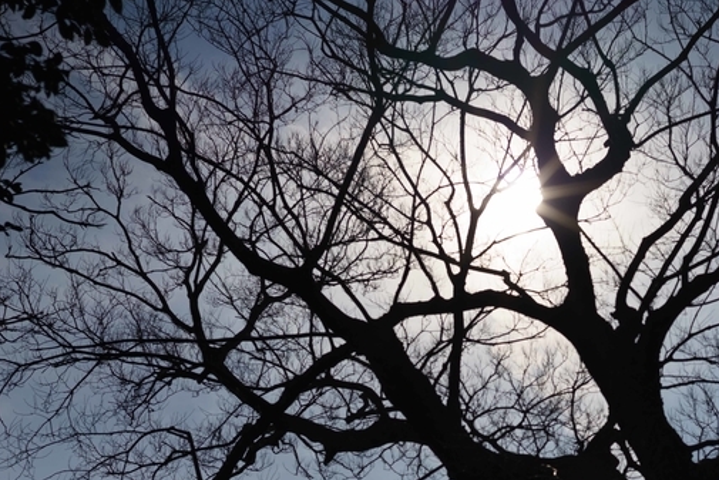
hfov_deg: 28.0
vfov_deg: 19.1
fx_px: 1418
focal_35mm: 71
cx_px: 550
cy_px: 347
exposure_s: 1/8000
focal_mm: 35
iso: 100
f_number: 4.5
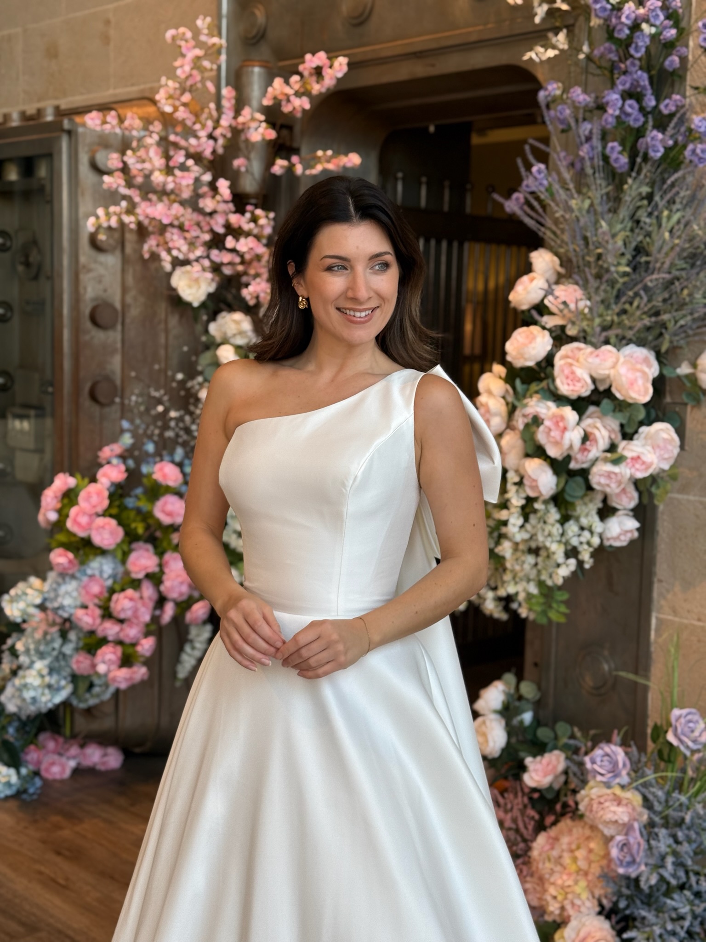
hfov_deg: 30.3
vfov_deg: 39.7
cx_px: 353
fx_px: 1305
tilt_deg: -5.6
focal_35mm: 48
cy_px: 471
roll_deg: -2.2
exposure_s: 1/210
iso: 50
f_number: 1.78
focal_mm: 6.76
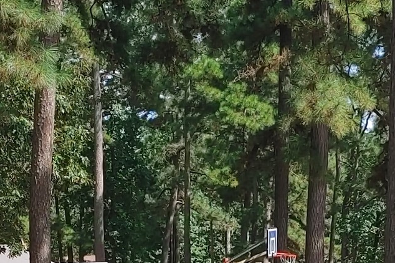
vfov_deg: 11.0
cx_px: 226
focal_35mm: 121
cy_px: 345
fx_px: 1327
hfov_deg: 16.9
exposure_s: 1/820
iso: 50
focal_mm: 4.81
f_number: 1.8
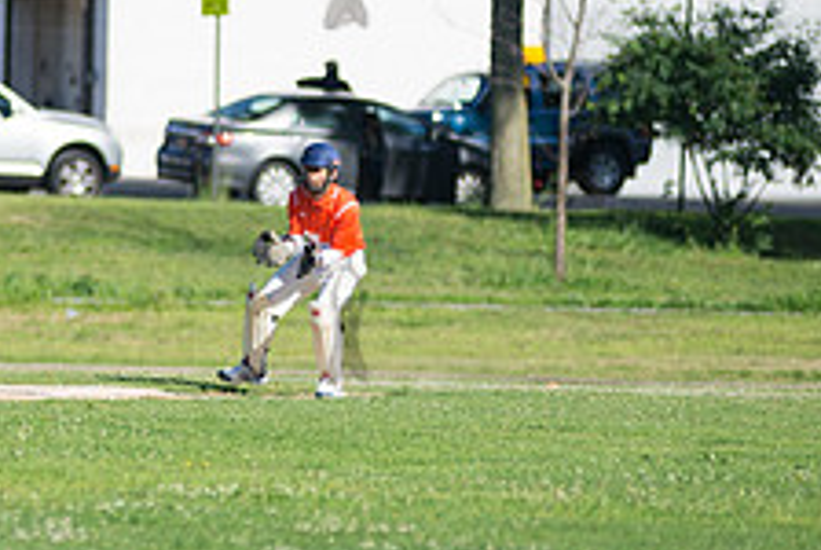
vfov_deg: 2.7
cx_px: -128
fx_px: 11806
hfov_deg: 4.0
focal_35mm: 517
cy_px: 141
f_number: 2.8
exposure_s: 1/2500
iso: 200
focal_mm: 200
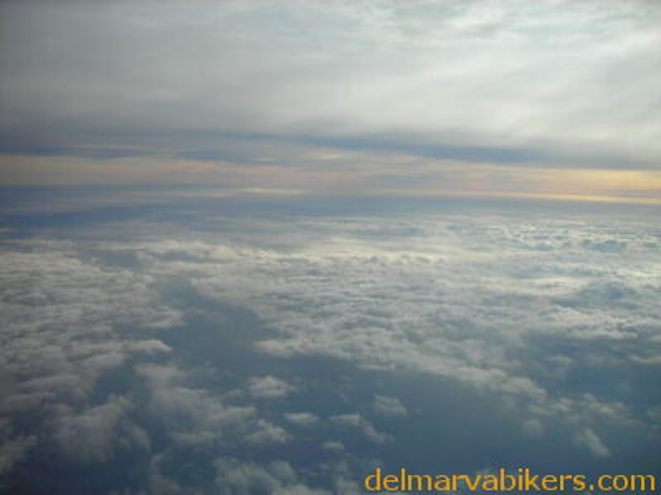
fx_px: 726
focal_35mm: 38
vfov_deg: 37.7
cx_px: 330
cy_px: 248
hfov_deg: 49.0
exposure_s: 1/118
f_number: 6.4
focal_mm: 6.3
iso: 50
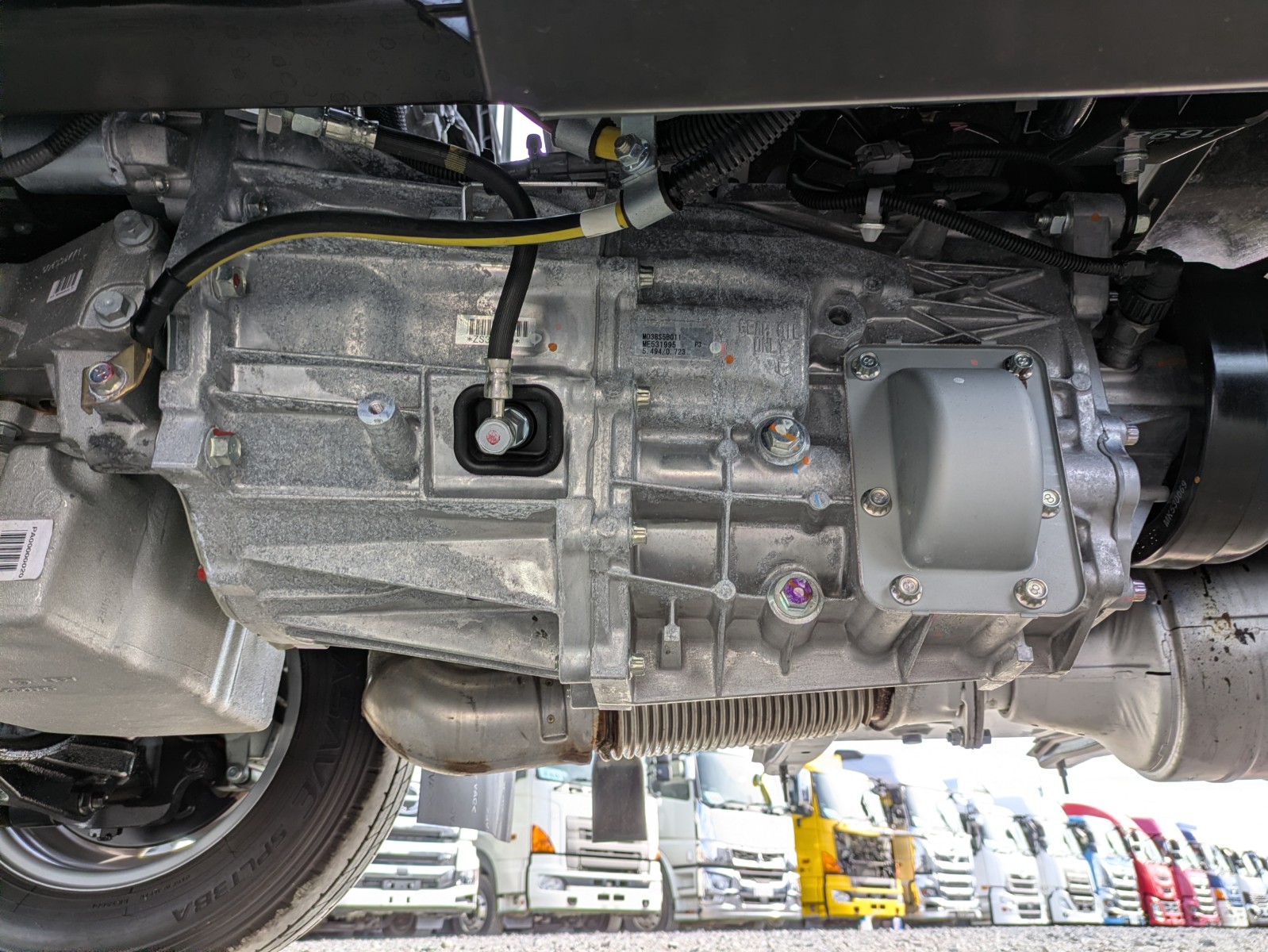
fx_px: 916
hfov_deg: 69.4
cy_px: 476
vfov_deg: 54.9
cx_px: 634
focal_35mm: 25
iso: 32
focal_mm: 5.43
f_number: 1.89
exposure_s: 1/337
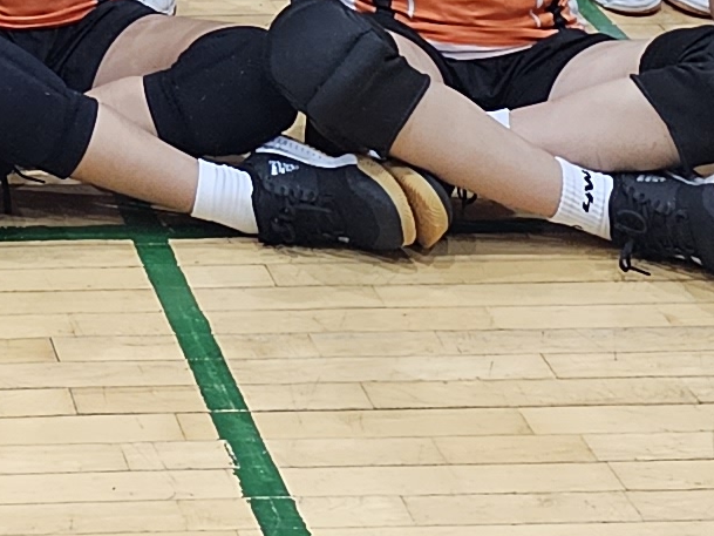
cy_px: -1064
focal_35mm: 151
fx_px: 3115
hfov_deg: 12.4
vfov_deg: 8.3
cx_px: -349
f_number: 1.7
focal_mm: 6.3
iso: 400
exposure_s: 1/120
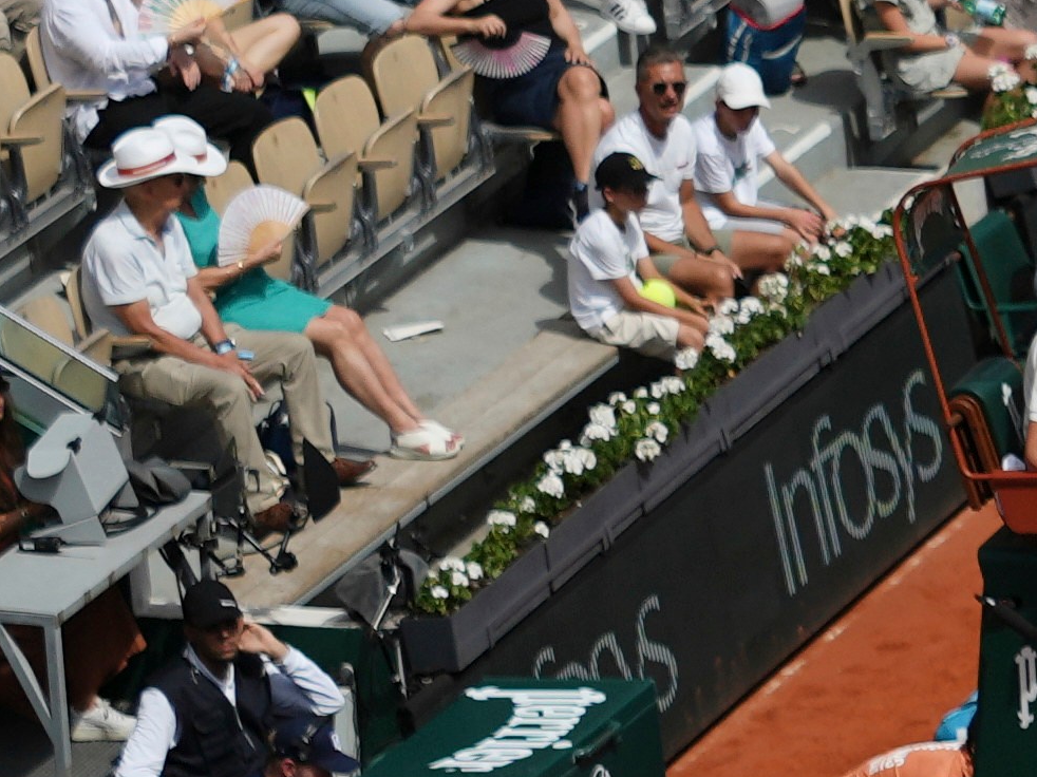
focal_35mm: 423
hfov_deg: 4.6
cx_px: 2532
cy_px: 1057
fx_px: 12669
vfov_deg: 3.5
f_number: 2
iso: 100
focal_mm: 50
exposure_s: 1/8000
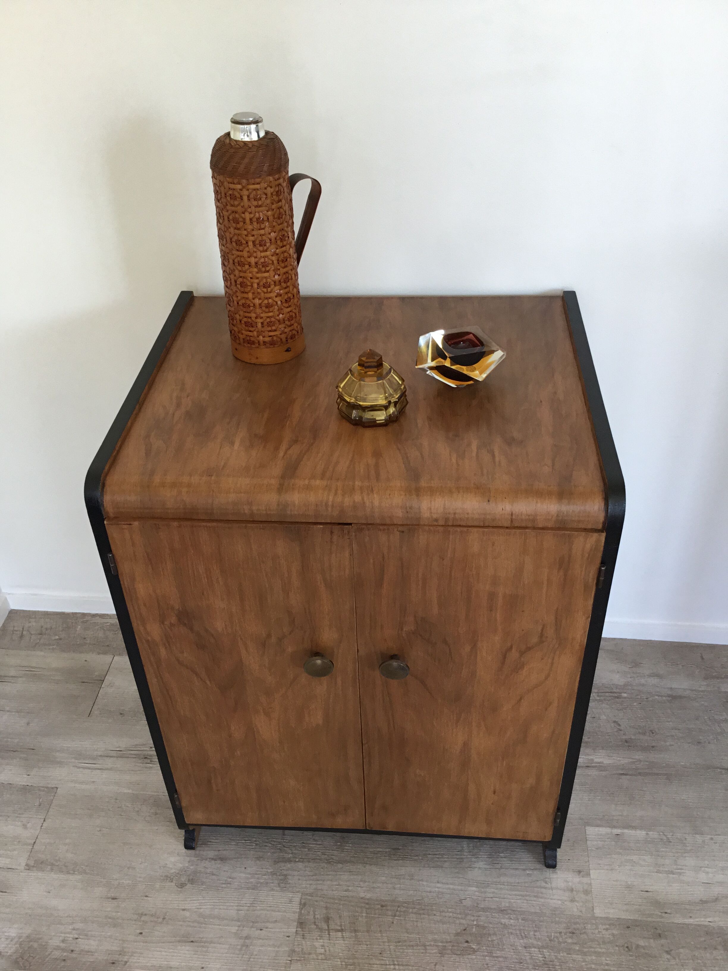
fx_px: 869
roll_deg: +0.6
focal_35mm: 31
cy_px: 486
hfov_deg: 45.4
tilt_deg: -37.8
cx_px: 364
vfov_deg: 58.4
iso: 64
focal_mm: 3.3
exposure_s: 1/33
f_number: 2.4
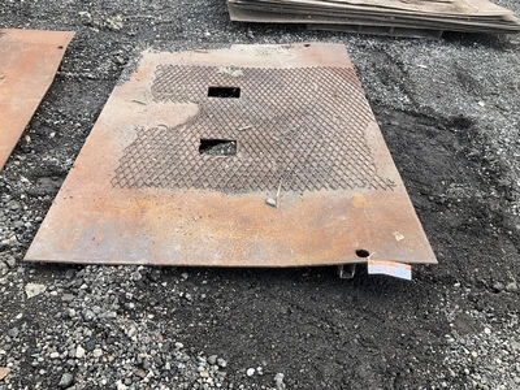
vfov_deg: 48.2
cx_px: 260
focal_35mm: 29
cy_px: 195
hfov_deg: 61.7
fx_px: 436
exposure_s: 1/338
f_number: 1.8
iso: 25
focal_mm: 3
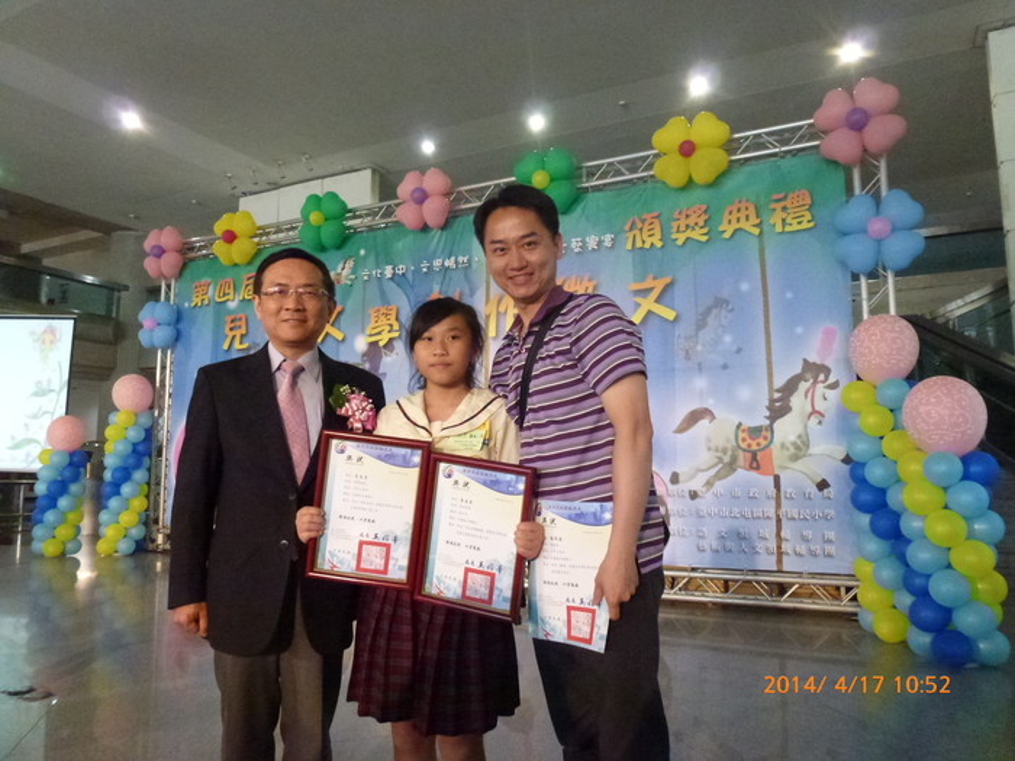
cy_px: 380
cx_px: 508
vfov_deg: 56.8
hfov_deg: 71.6
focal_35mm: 24
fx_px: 704
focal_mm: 4.3
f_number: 3.3
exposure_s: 1/80
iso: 800
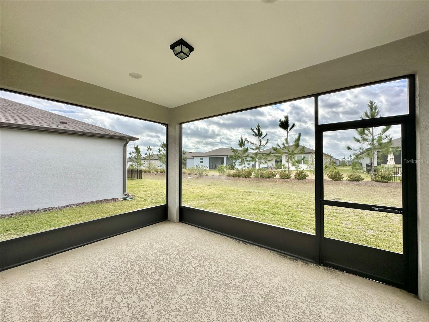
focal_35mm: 14
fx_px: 174
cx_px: 214
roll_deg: -0.2
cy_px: 161
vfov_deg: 85.7
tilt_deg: +1.2
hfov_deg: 102.1
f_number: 2.2
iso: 50
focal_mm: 2.22
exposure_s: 1/1103
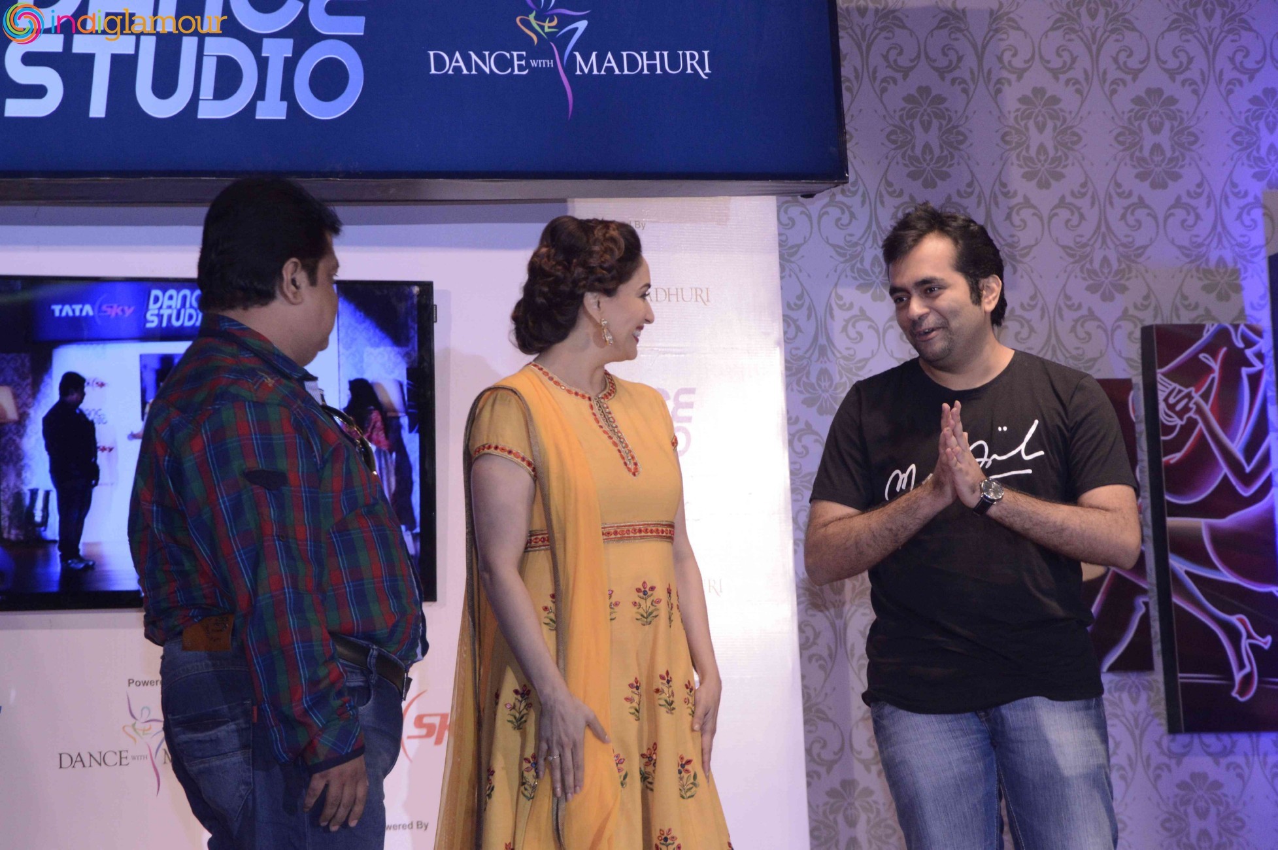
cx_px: 639
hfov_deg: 13.1
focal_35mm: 158
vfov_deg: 8.7
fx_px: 5586
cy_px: 425
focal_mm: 105
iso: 1600
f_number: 9
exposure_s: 1/200
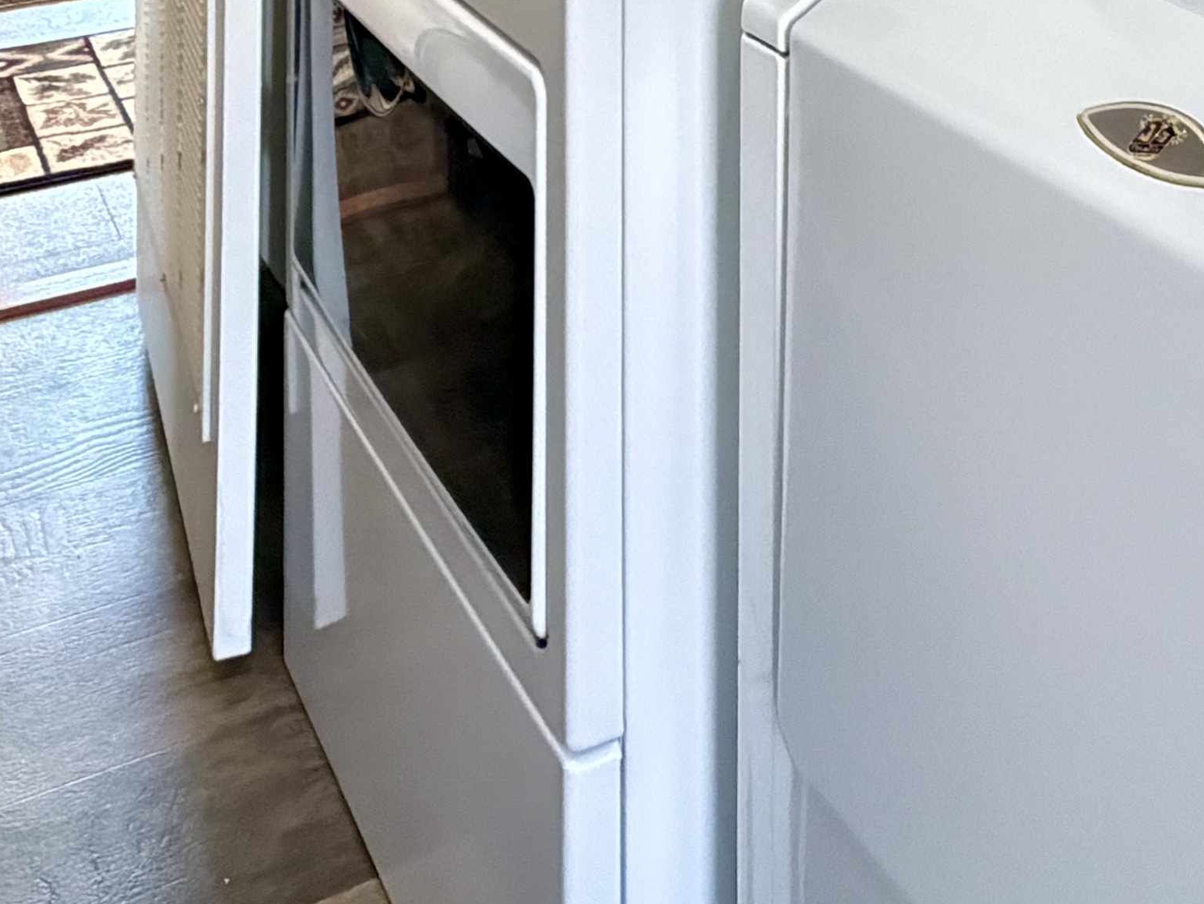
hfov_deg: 37.2
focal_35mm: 51
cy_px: -613
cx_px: 763
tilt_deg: +0.4
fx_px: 1774
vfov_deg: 21.5
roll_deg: +0.8
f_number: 2.2
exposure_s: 1/60
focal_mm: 2.22
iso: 1000
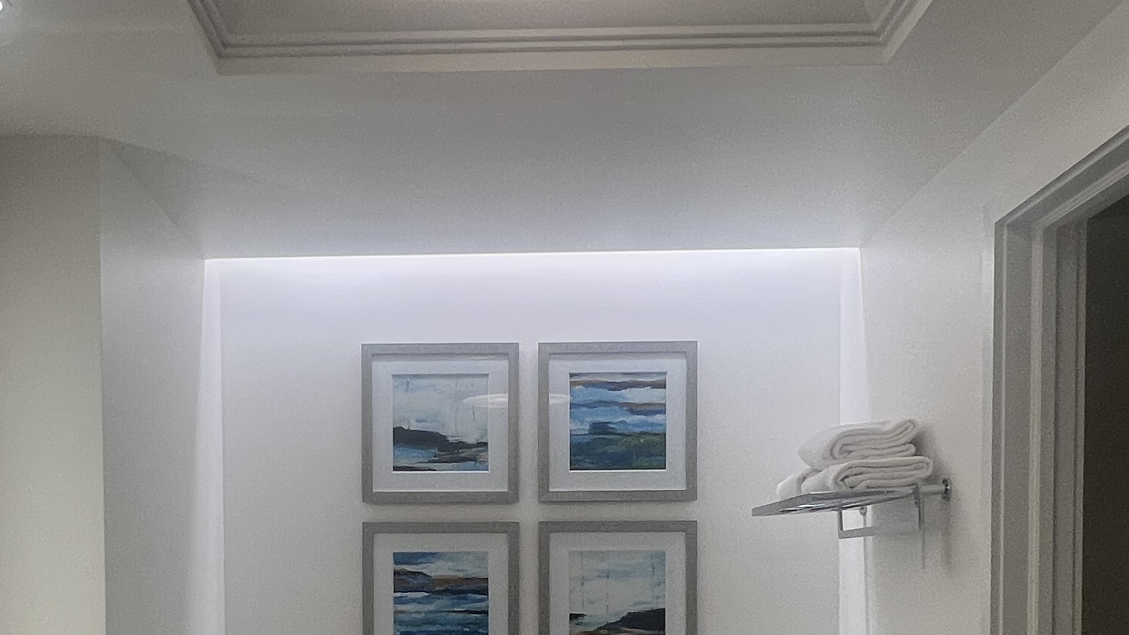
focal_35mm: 38
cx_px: 465
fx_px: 1137
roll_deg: +0.5
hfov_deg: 52.5
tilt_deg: -0.6
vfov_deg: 29.2
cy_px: 633
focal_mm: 1.57
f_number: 1.8
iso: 64
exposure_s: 1/120
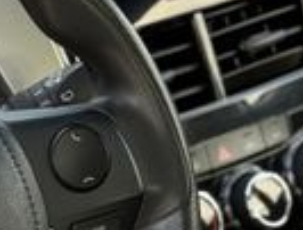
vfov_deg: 8.8
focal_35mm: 169
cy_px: 244
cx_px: 14
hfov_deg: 11.5
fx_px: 1486
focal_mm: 6.76
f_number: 1.78
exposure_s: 1/186
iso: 160
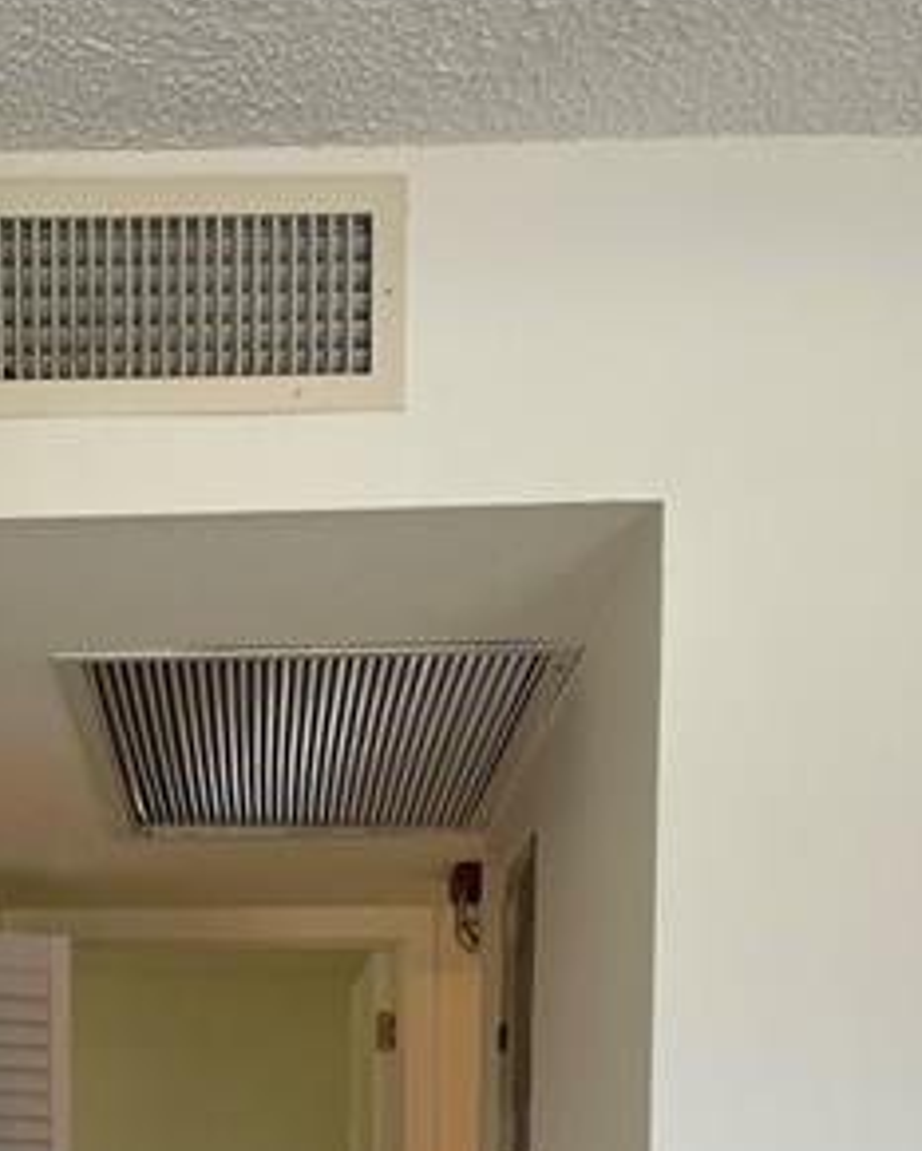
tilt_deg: -4.1
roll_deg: +0.4
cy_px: 1396
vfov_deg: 25.3
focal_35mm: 67
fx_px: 2284
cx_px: 174
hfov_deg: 22.5
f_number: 1.6
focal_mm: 5.1
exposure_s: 1/120
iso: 80
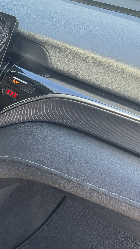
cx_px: -67
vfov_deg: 40.6
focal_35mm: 51
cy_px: 133
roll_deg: +1.2
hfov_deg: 20.3
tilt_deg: -37.6
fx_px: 337
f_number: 1.78
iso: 125
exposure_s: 1/121
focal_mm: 6.76
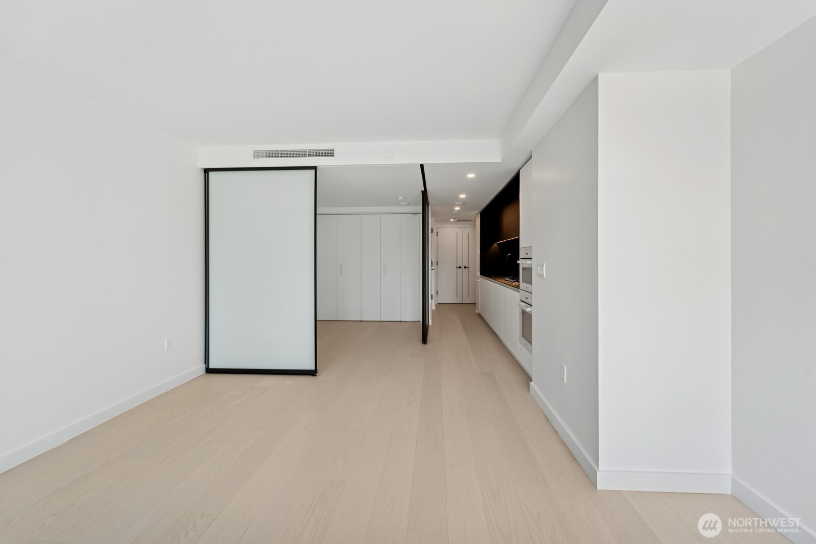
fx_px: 317
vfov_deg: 81.2
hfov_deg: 104.3
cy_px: 272
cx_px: 408
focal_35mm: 14
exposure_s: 1/50
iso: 200
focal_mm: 14
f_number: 8
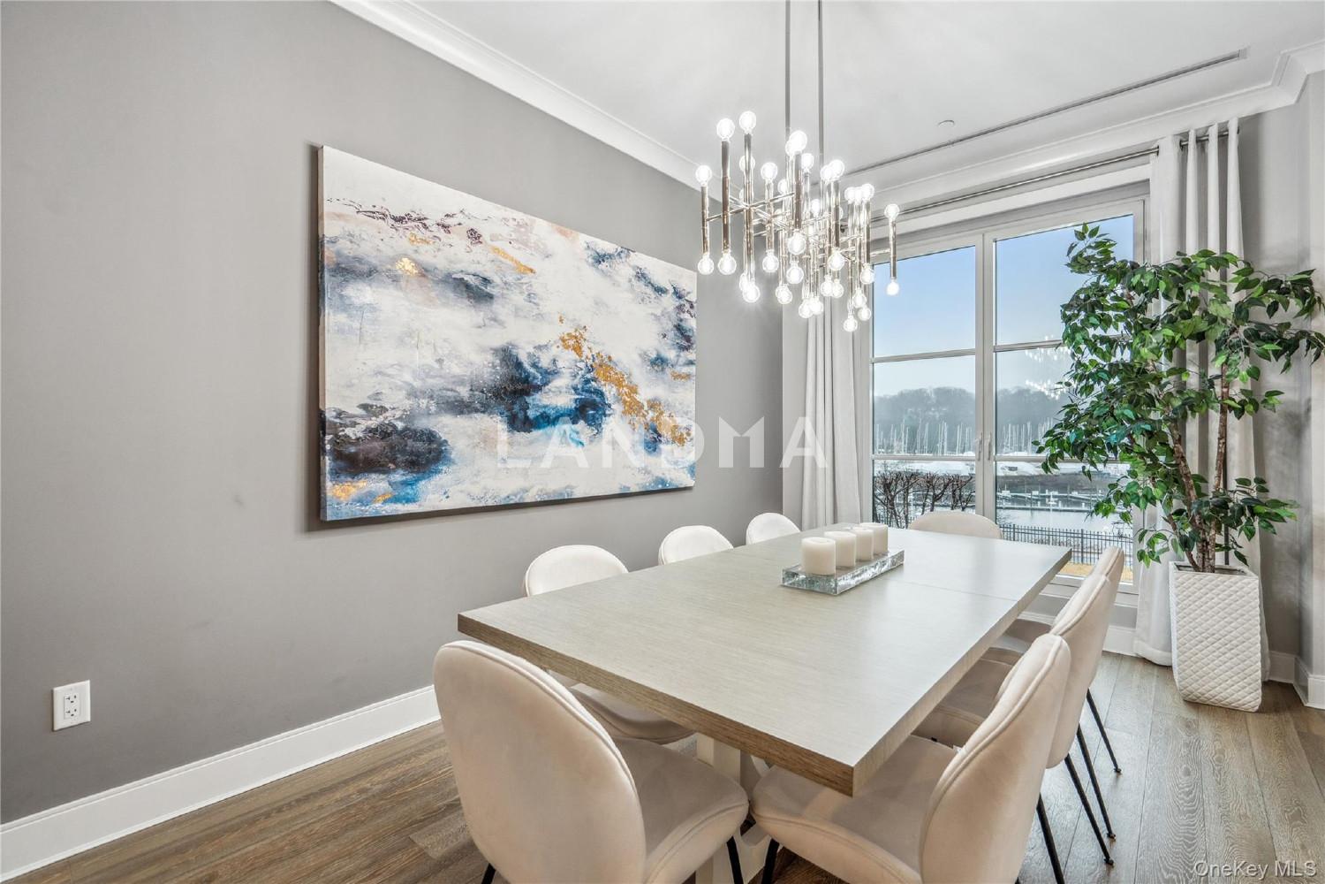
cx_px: 662
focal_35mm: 16
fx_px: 589
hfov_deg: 96.7
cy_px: 442
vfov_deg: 73.7
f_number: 6.3
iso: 250
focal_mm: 16
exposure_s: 1/80
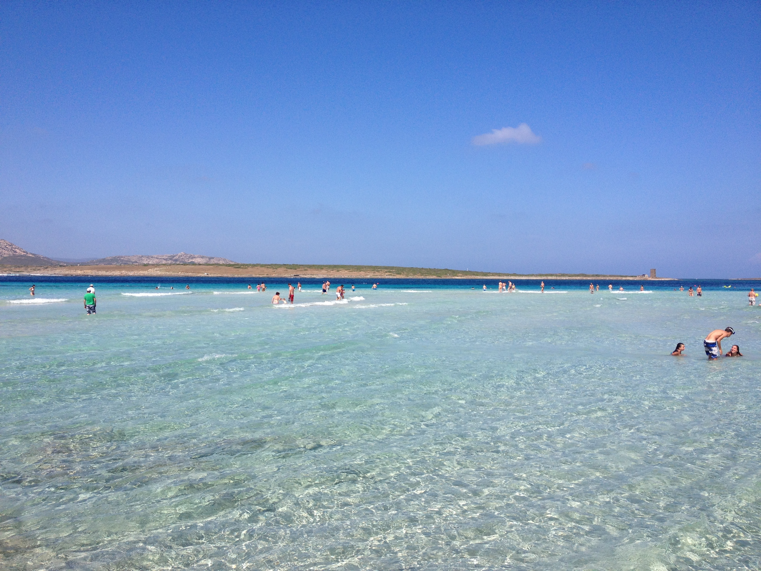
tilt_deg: -3.9
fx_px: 769
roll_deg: -0.3
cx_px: 380
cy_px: 286
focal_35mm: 35
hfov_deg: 52.6
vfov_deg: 40.7
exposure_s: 1/2404
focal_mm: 4.28
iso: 50
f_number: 2.4
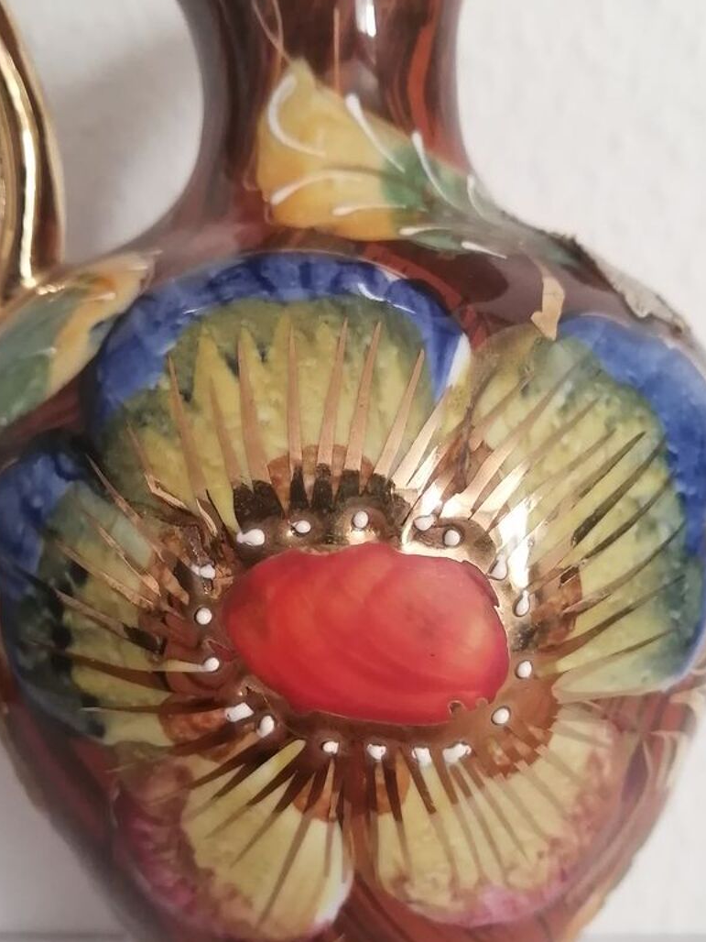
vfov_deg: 52.4
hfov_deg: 40.7
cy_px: 552
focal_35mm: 35
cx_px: 347
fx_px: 952
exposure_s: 1/33.3
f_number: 1.8
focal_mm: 3.62
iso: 250
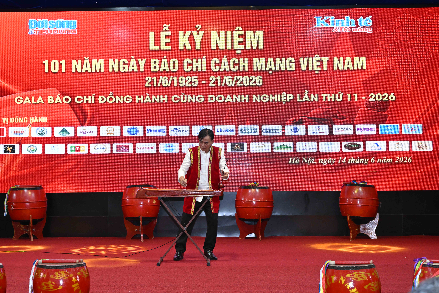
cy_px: 146
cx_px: 220
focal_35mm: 53
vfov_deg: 25.5
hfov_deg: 37.5
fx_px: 646
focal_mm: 53
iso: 1600
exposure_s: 1/100
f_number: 7.1
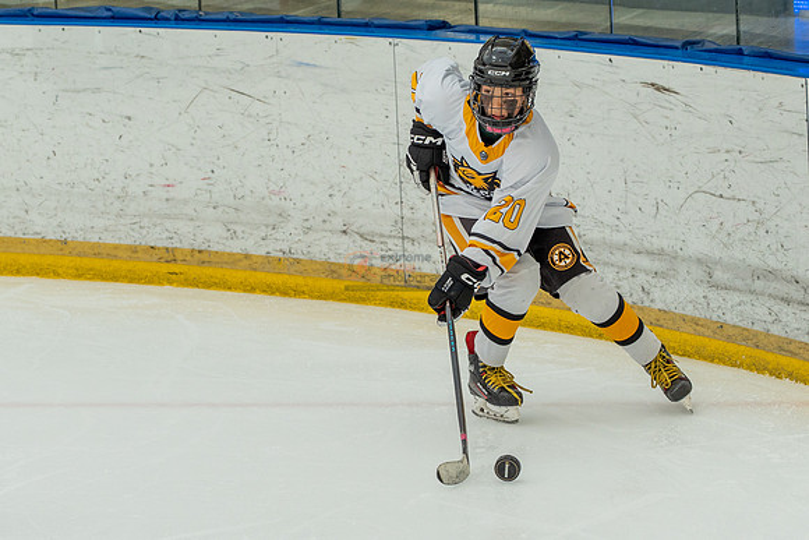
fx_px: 3976
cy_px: 332
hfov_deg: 11.6
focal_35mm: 177
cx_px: 404
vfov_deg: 7.8
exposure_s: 1/1600
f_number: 3.5
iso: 800
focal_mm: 96
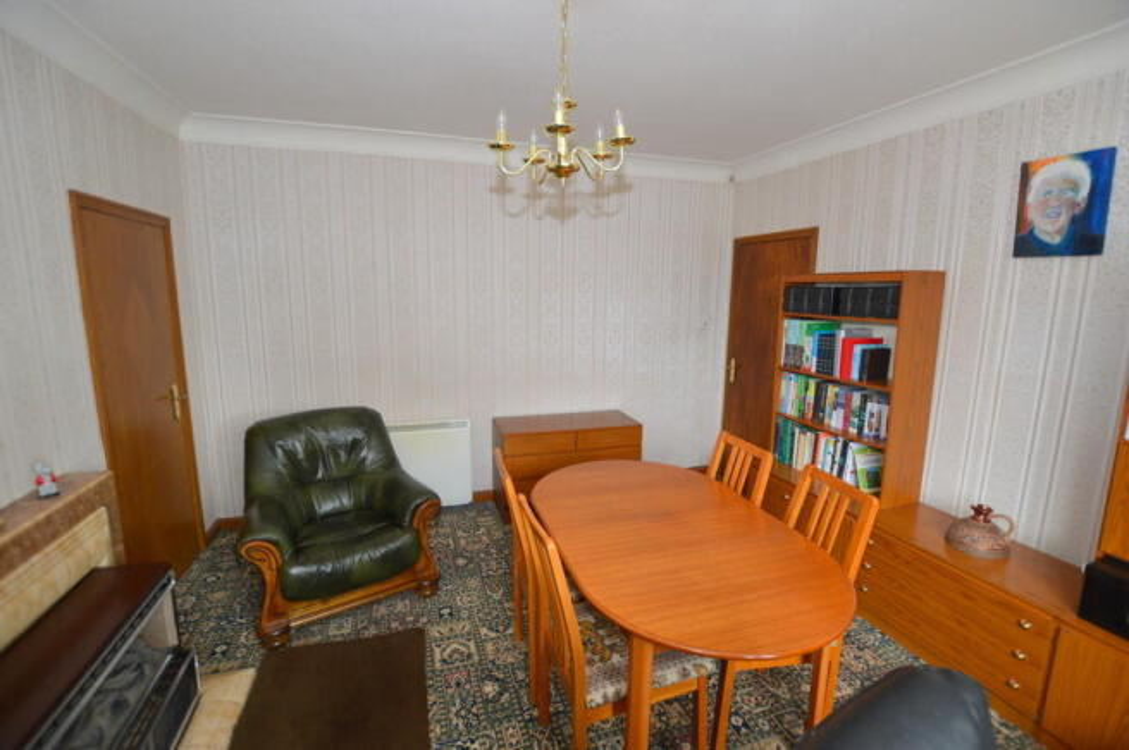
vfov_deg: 77.2
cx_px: 564
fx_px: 470
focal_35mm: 15
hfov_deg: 100.4
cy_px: 375
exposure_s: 1/60
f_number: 3.5
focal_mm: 10
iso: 450
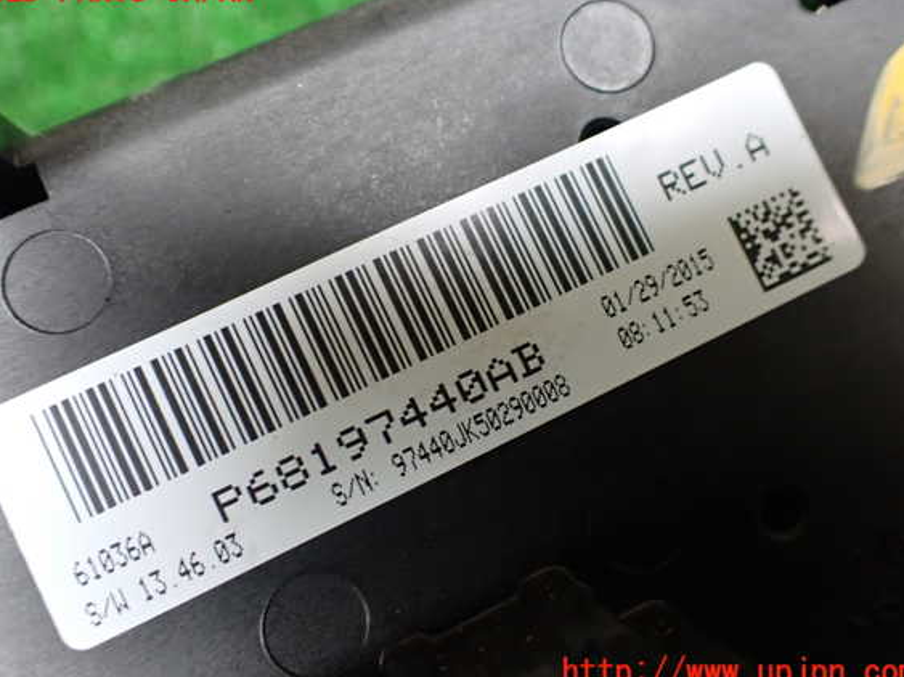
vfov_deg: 44.1
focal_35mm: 32
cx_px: 443
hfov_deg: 56.8
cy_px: 332
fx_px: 836
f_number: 2.3
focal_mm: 5.4
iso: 800
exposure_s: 1/50
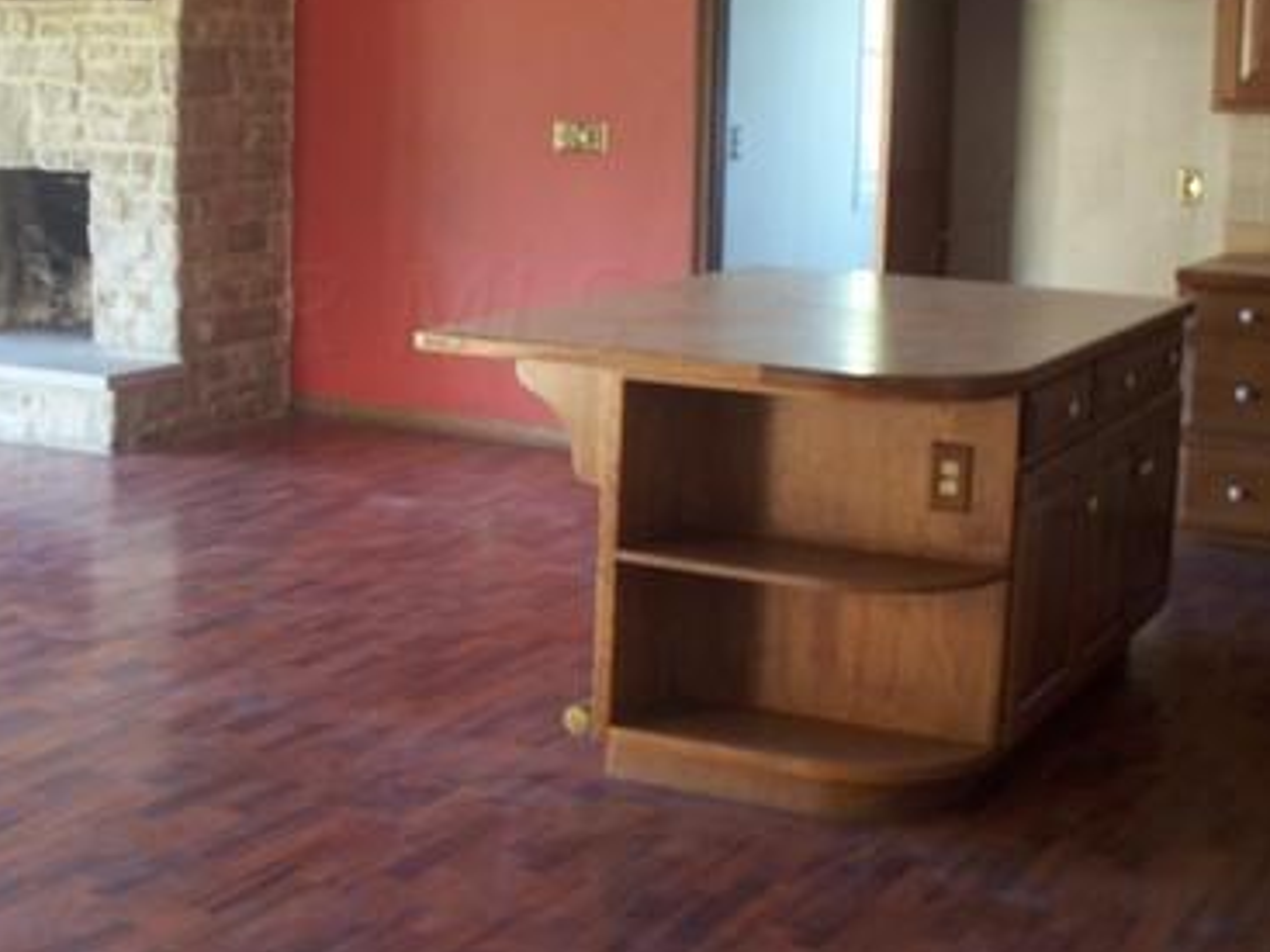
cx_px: 405
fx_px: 2237
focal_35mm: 61
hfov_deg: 31.4
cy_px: 308
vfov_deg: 23.9
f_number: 2.8
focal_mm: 7.54
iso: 80
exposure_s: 1/5
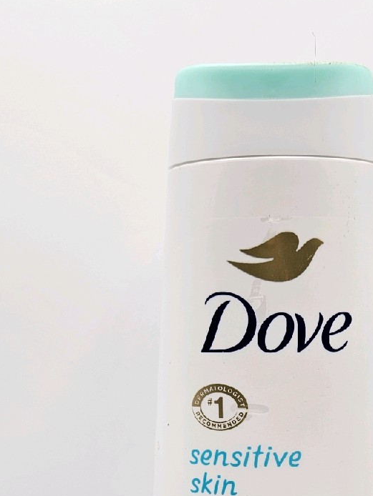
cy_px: 494
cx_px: 268
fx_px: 761
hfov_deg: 27.3
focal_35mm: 53
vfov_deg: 33.2
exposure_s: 1/278
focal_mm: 5.4
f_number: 1.8
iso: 25
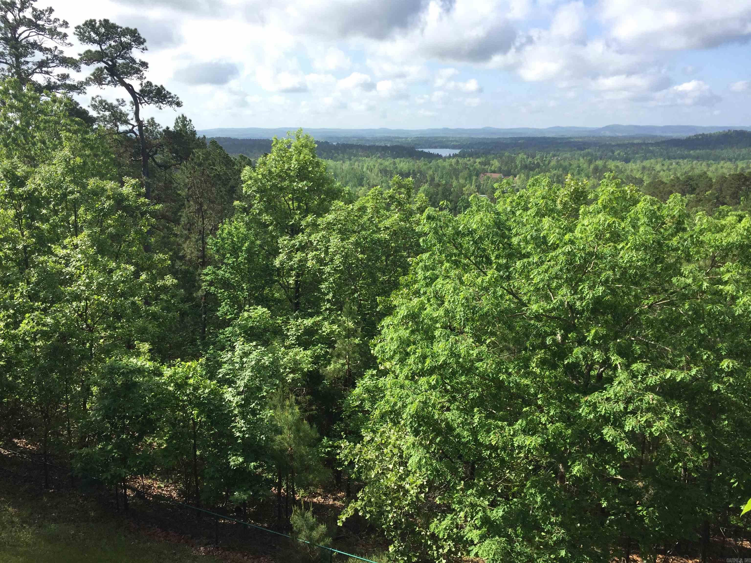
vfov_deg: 48.2
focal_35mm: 29
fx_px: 629
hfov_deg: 61.7
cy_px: 282
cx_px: 376
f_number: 2.2
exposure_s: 1/1412
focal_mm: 4.15
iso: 32
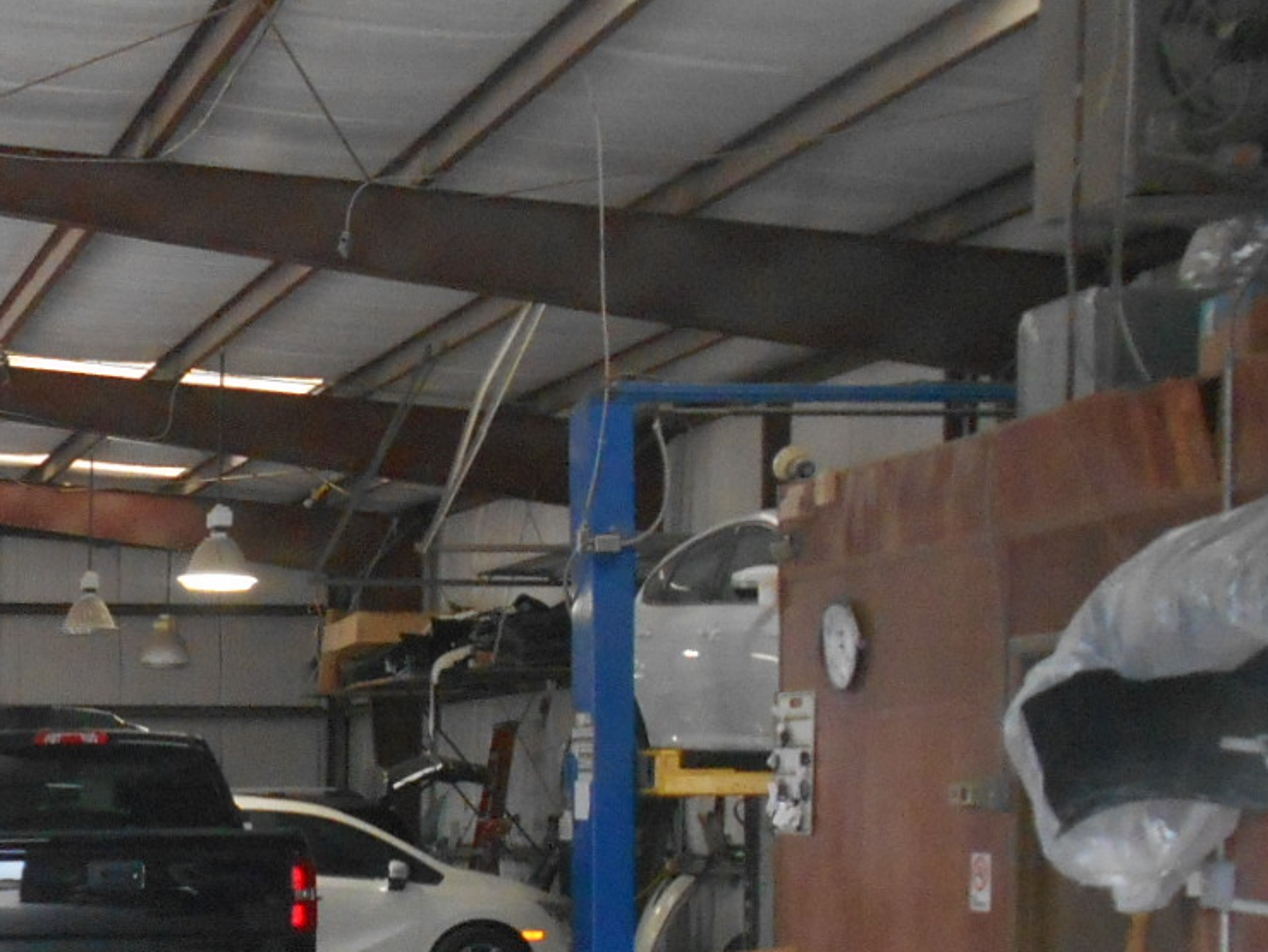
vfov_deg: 18.0
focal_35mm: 80
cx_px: -127
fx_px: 2931
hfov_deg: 23.0
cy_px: 945
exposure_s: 1/160
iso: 400
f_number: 3.4
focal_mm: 4.7
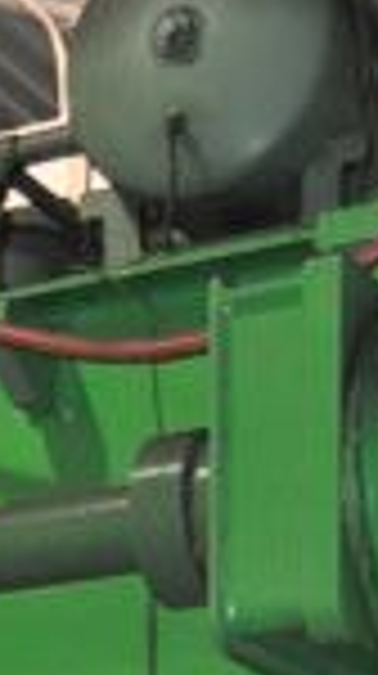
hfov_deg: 7.4
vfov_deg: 12.0
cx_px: -182
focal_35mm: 161
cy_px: 1328
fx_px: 2879
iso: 800
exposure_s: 1/60
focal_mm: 24
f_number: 4
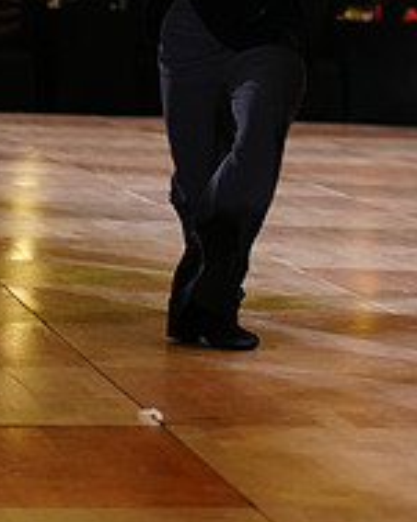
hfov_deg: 7.6
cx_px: 515
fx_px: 3119
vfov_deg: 9.4
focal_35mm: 202
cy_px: -135
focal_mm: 70
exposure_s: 1/400
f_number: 2.8
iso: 2500
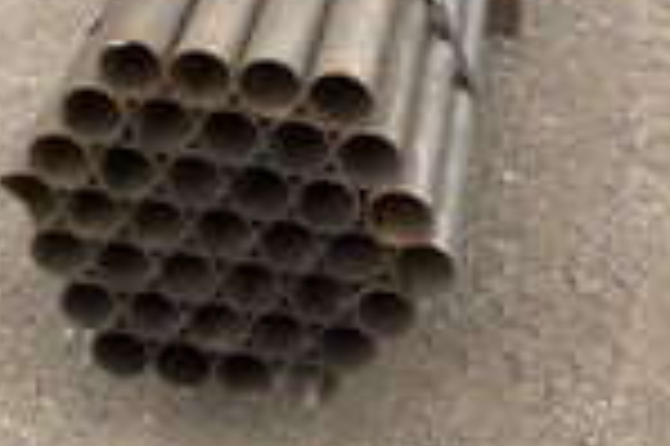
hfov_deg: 25.1
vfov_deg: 16.3
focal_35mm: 81
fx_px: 1506
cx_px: 288
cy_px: -41
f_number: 1.8
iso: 25
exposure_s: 1/551
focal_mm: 3
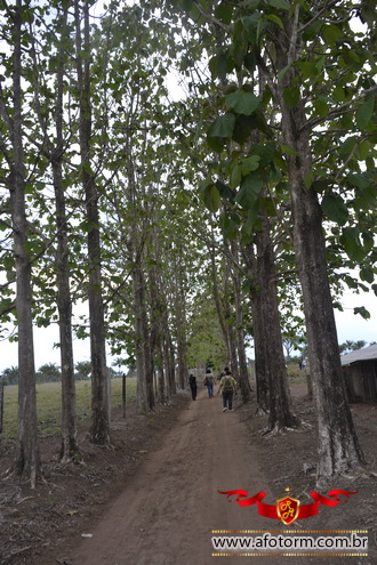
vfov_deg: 61.9
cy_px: 282
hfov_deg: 43.6
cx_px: 188
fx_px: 471
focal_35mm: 30
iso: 140
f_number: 5.6
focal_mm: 20
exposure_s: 1/125
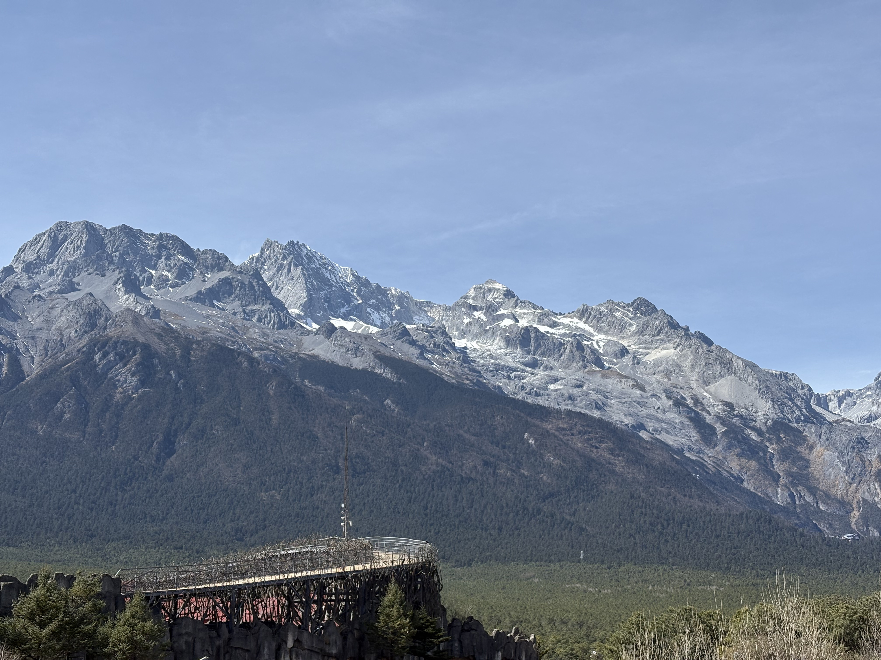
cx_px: 440
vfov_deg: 28.0
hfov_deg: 36.8
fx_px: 1323
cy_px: 330
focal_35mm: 52
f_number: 1.6
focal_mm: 5.96
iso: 32
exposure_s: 1/3125
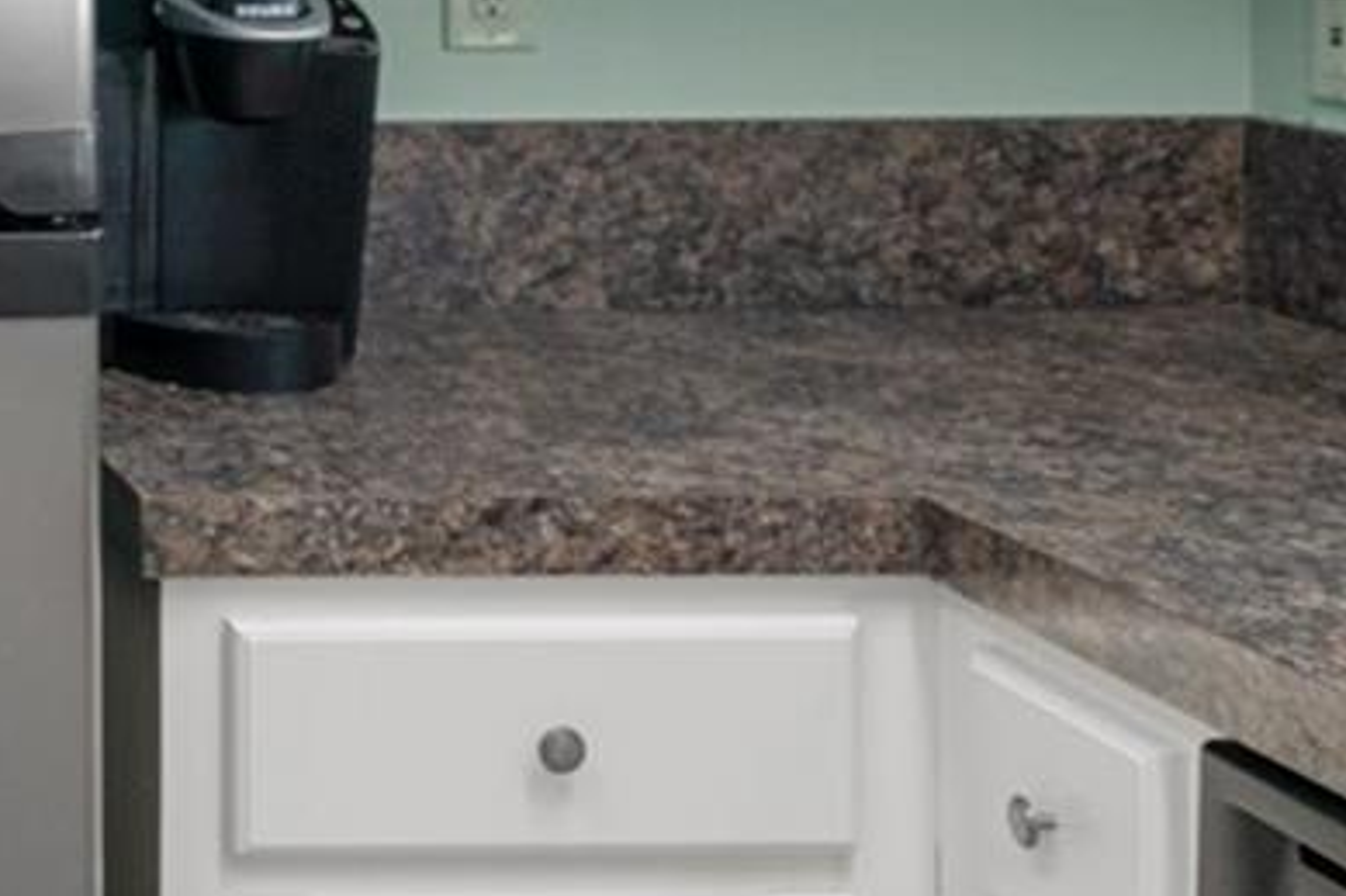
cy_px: -176
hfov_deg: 24.2
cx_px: -533
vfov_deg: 18.4
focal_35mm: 70
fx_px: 2616
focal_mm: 17
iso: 320
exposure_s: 1/2
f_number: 8
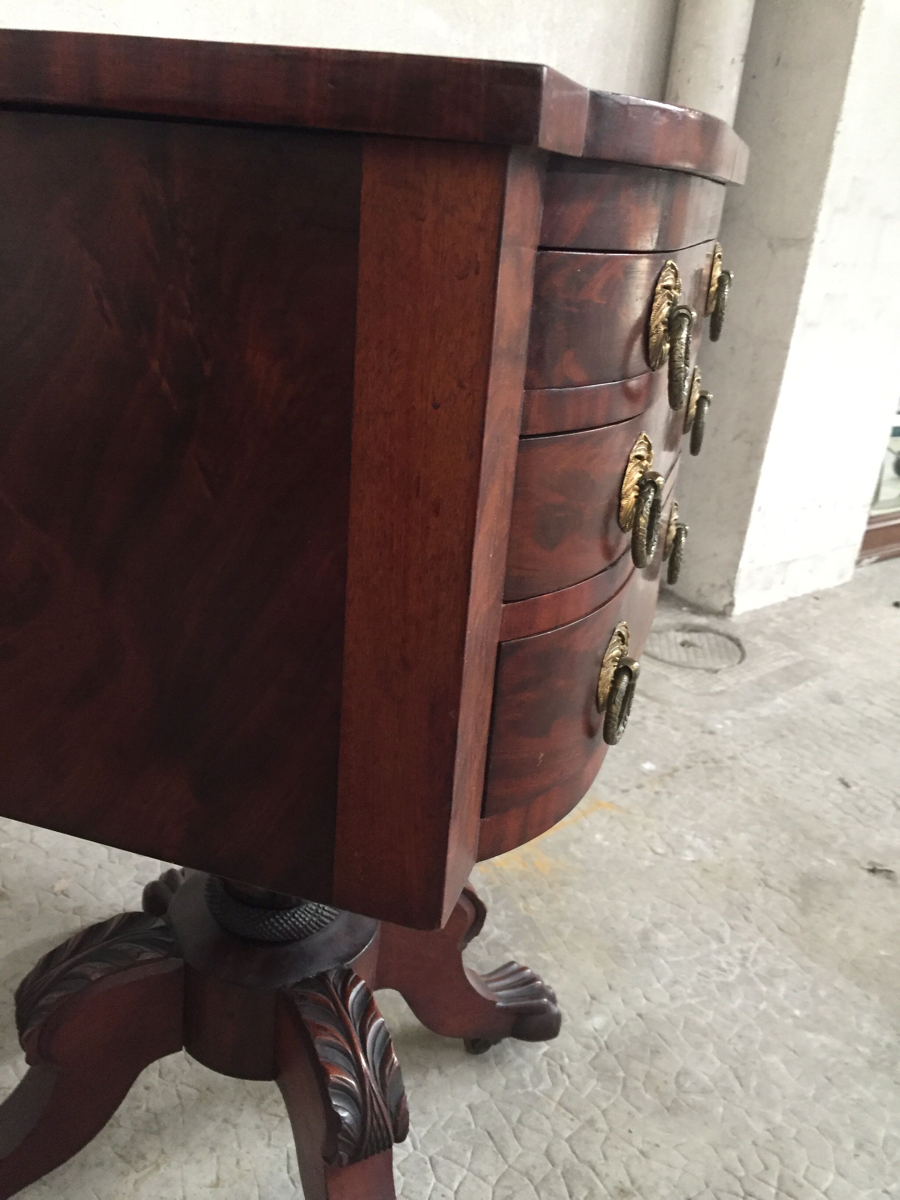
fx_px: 1005
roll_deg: -6.0
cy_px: 600
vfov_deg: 61.7
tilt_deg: -20.4
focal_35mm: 29
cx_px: 450
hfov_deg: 48.2
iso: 250
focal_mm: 4.15
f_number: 2.2
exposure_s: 1/17
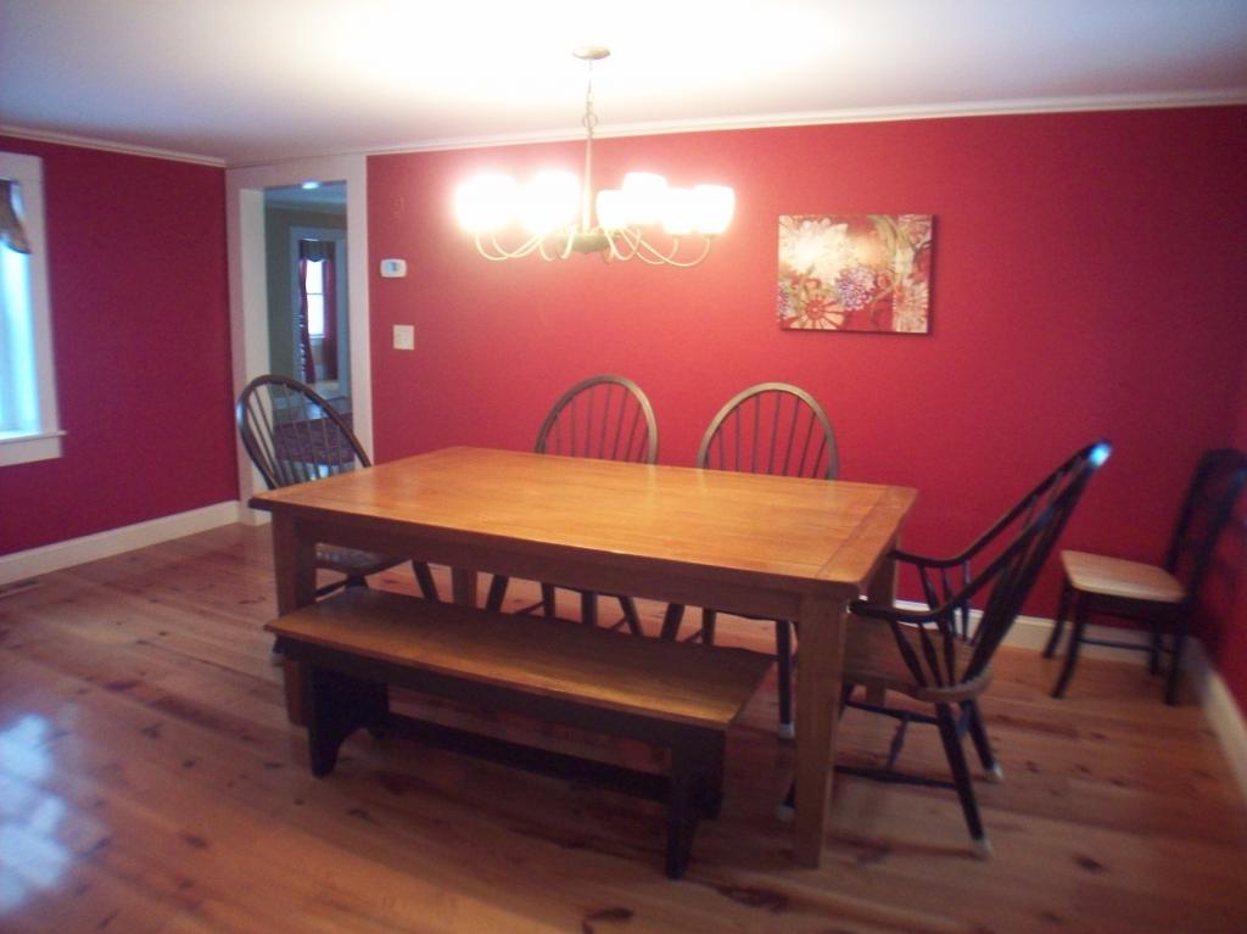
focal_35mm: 37
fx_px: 1332
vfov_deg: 38.6
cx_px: 624
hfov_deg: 50.2
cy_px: 467
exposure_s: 1/8
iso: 200
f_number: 2.8
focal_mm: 6.2
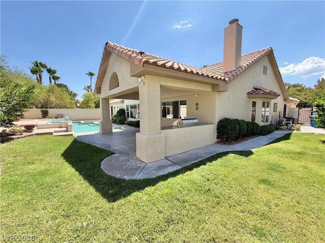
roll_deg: +0.6
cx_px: 162
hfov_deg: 102.1
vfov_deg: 85.7
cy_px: 122
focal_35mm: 14
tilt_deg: -4.5
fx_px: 131
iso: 25
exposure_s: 1/770
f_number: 2.2
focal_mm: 2.22
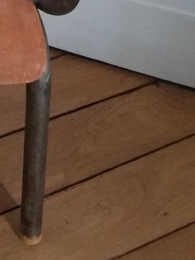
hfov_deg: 15.1
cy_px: -46
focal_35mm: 90
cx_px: -106
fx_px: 676
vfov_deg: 20.4
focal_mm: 3.7
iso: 320
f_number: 1.9
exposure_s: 1/17
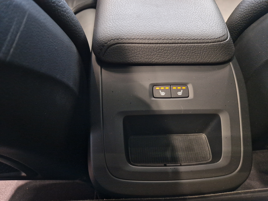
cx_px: 134
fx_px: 178
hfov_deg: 73.9
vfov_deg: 58.9
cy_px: 100
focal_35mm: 23
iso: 100
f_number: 1.8
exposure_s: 1/100
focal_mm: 5.4
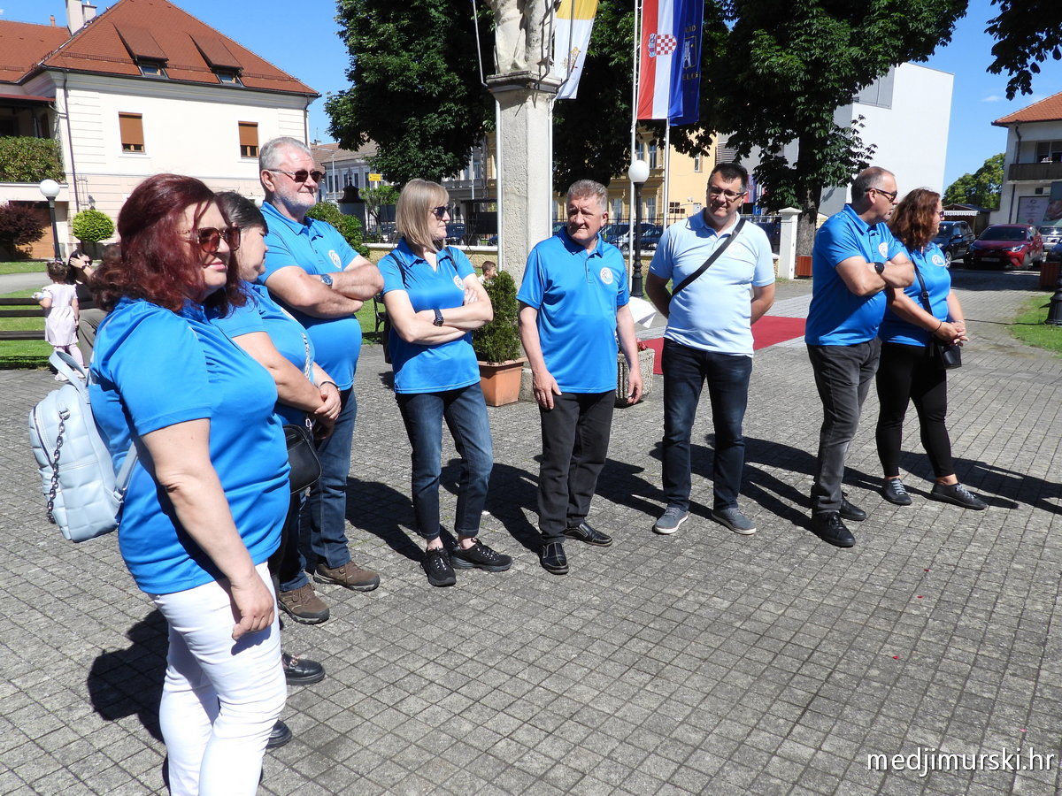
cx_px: 531
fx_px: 798
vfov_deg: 53.1
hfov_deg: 67.3
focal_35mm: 26
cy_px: 398
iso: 100
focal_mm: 4.7
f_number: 2.8
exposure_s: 1/1600
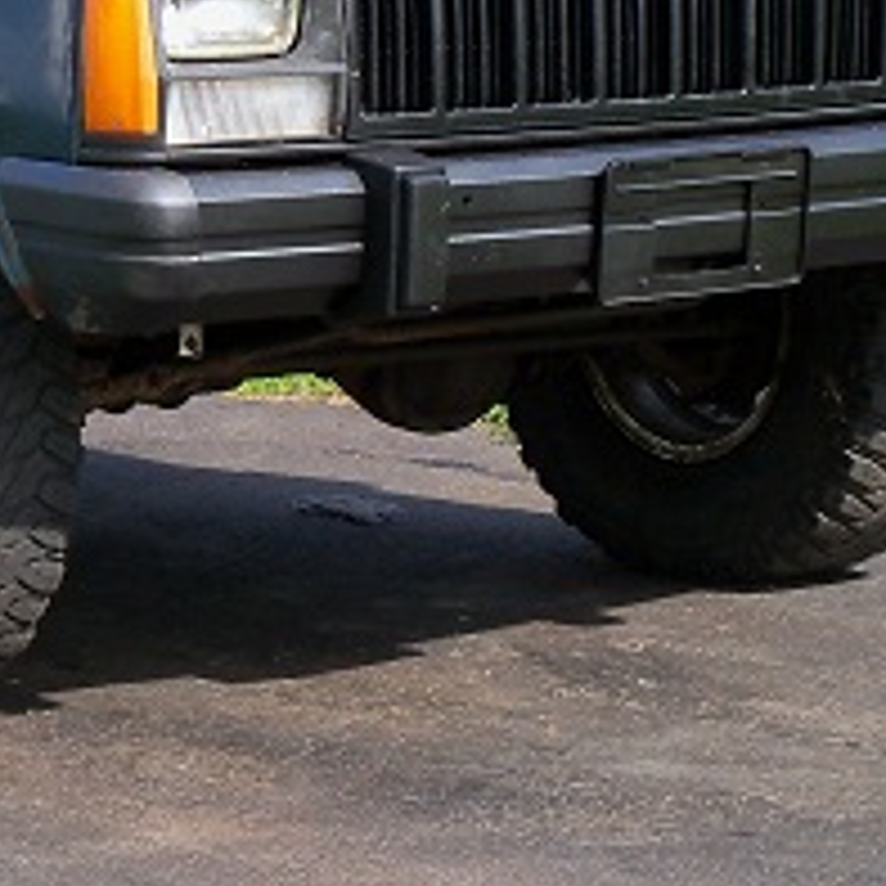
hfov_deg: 8.7
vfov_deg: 8.9
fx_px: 5705
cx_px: -292
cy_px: 263
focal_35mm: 197
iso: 80
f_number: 4.1
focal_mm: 14.2
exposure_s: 1/250
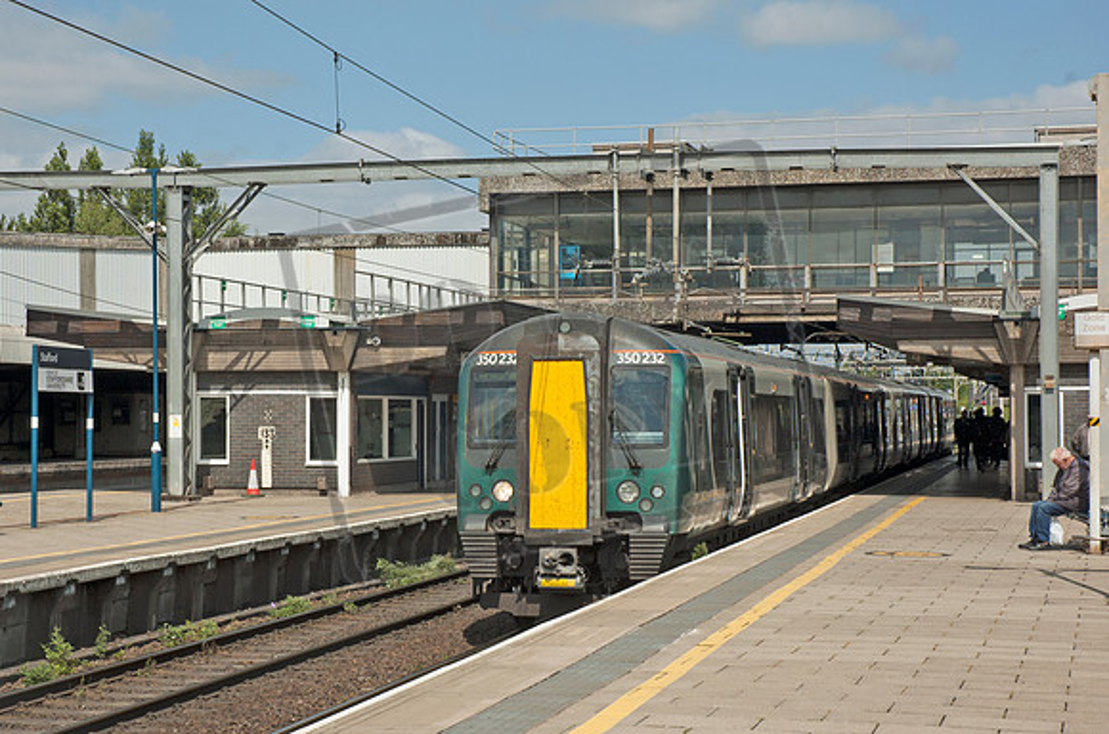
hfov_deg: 29.3
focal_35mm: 69
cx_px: 554
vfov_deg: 19.6
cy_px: 367
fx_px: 2121
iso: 200
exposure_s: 1/320
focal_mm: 46
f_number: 9
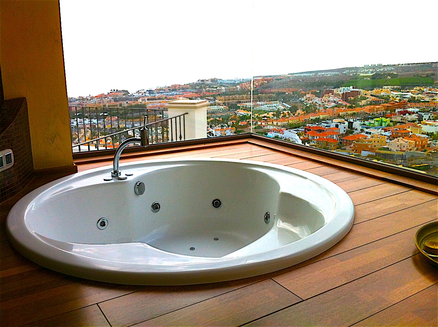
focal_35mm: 35
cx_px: 219
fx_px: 442
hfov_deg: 52.7
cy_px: 164
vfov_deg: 40.6
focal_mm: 3.85
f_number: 2.8
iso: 80
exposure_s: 1/1077
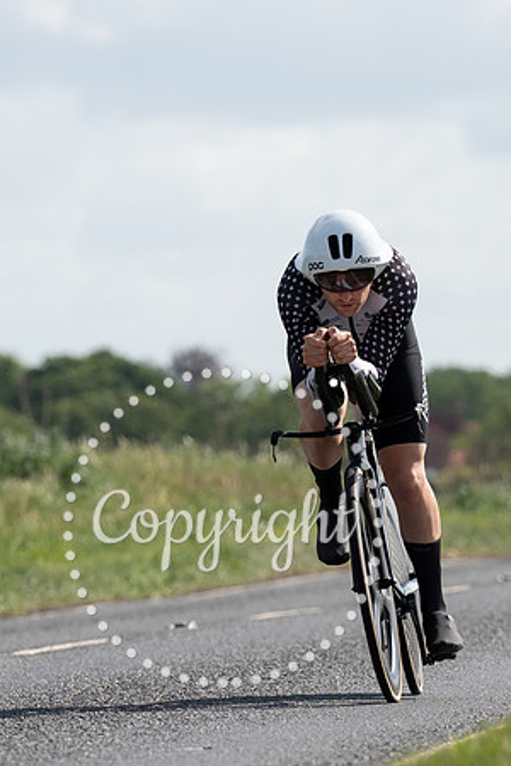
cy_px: 518
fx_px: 9535
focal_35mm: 448
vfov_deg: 4.6
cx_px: 360
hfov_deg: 3.1
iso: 100
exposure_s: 1/1000
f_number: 4
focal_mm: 163
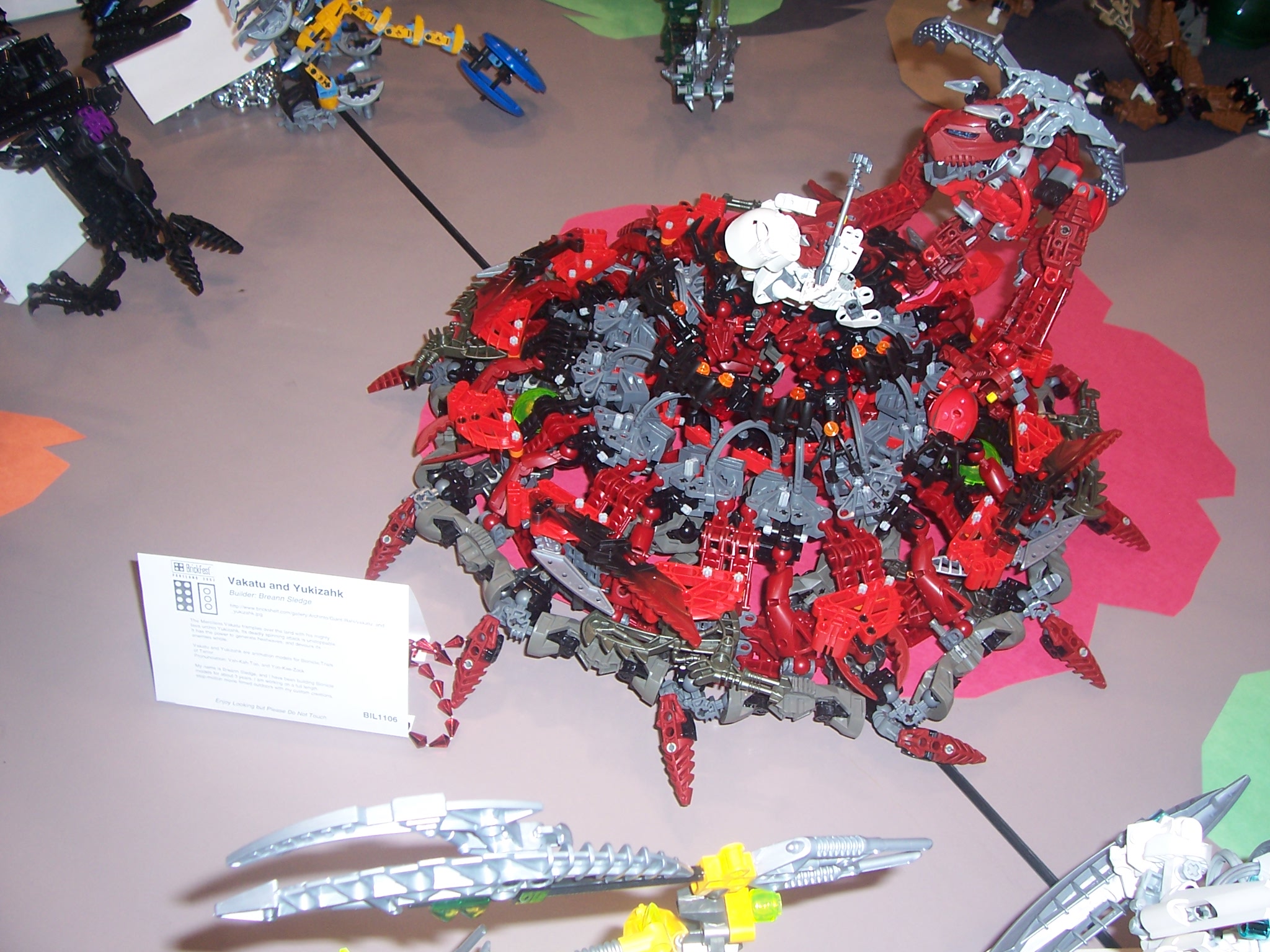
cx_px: 635
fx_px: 1247
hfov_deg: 54.0
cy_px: 476
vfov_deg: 41.8
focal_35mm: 34
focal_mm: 5.6
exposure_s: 1/60
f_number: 2.7
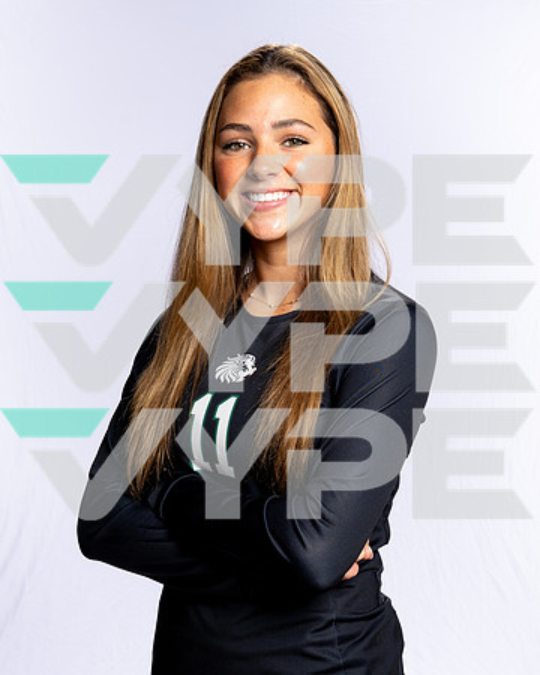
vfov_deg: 28.6
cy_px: 338
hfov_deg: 23.1
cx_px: 259
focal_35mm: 66
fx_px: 1322
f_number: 8
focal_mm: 47
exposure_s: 1/250
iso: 160
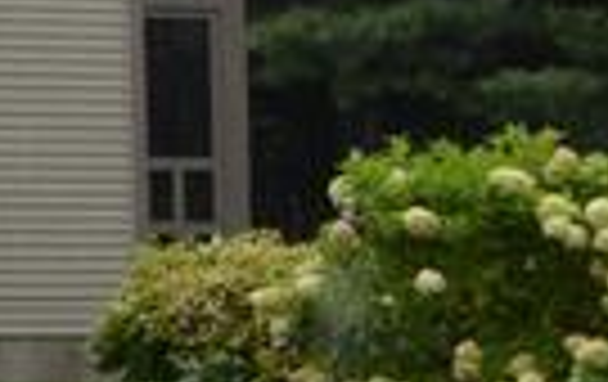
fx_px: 4599
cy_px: -153
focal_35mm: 277
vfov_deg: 4.7
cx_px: -1608
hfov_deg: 6.5
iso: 100
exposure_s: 1/200
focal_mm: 24
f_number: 9
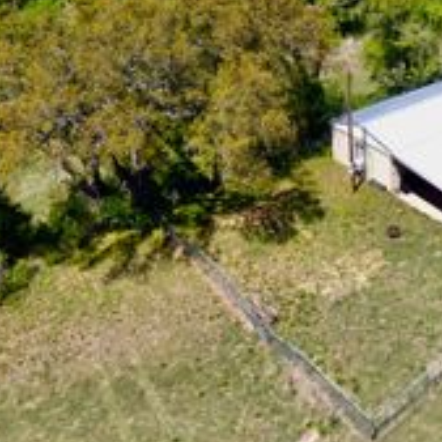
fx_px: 650
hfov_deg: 36.1
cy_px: 135
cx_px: 362
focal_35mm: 45
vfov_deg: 37.0
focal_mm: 3.61
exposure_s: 1/493
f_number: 2.8
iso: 100
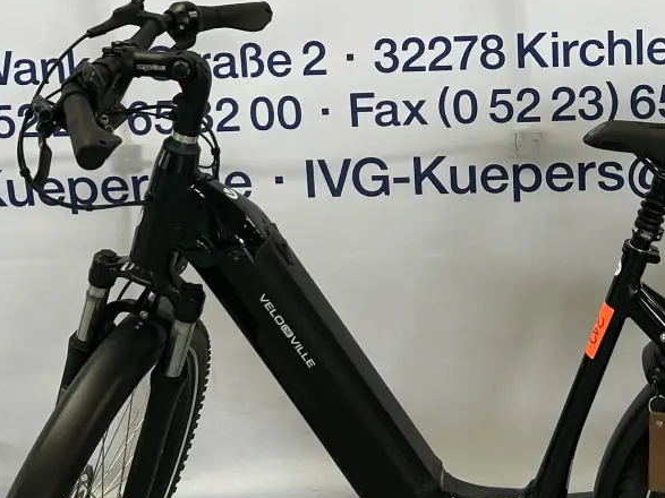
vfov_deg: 17.3
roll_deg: +2.8
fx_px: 1633
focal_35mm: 85
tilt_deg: -13.6
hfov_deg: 23.0
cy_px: 130
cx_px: 414
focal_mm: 5.7
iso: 32
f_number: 1.5
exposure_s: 1/121
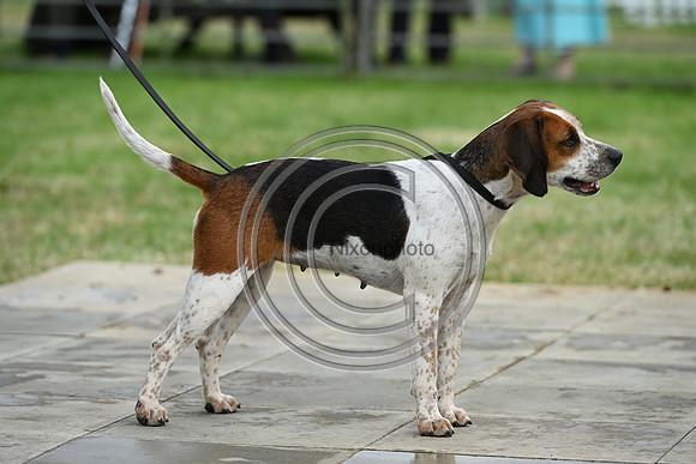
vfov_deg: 7.9
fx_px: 3384
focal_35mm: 175
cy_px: 232
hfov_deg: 11.7
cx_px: 348
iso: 360
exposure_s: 1/1000
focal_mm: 175
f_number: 4.5
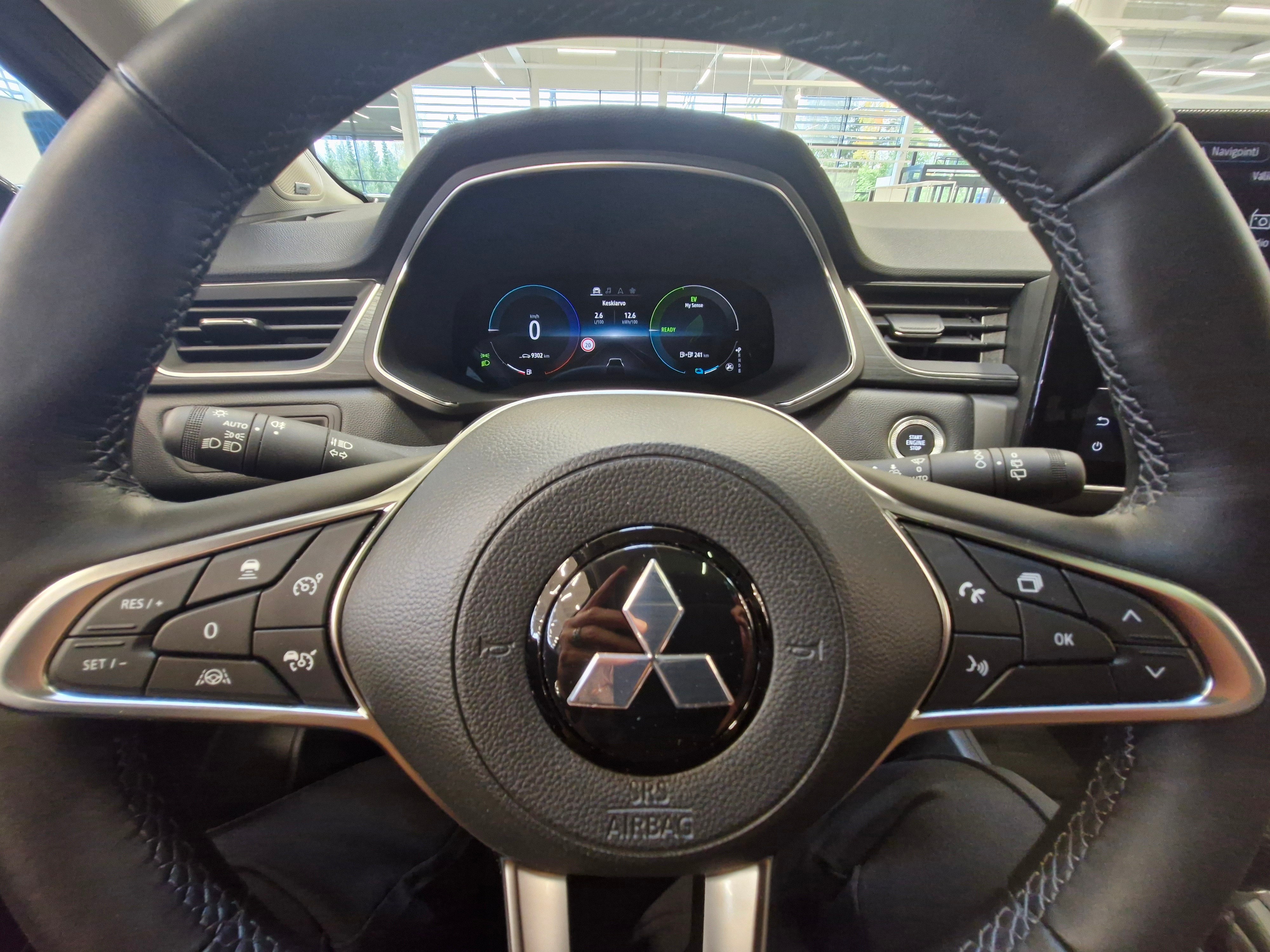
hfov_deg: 106.2
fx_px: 477
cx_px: 635
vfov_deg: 89.9
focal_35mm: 13
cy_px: 476
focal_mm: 1.74
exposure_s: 1/33
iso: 500
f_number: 2.2
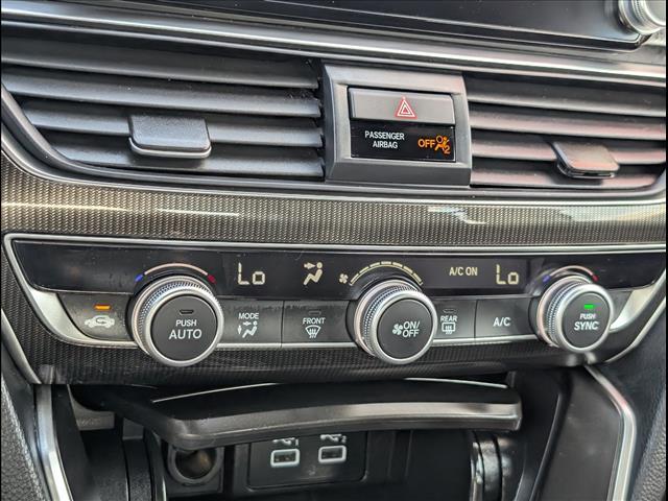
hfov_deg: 38.9
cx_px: 334
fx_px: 946
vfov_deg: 29.7
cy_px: 250
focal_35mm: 49
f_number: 1.68
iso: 287
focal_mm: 6.9
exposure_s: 1/714
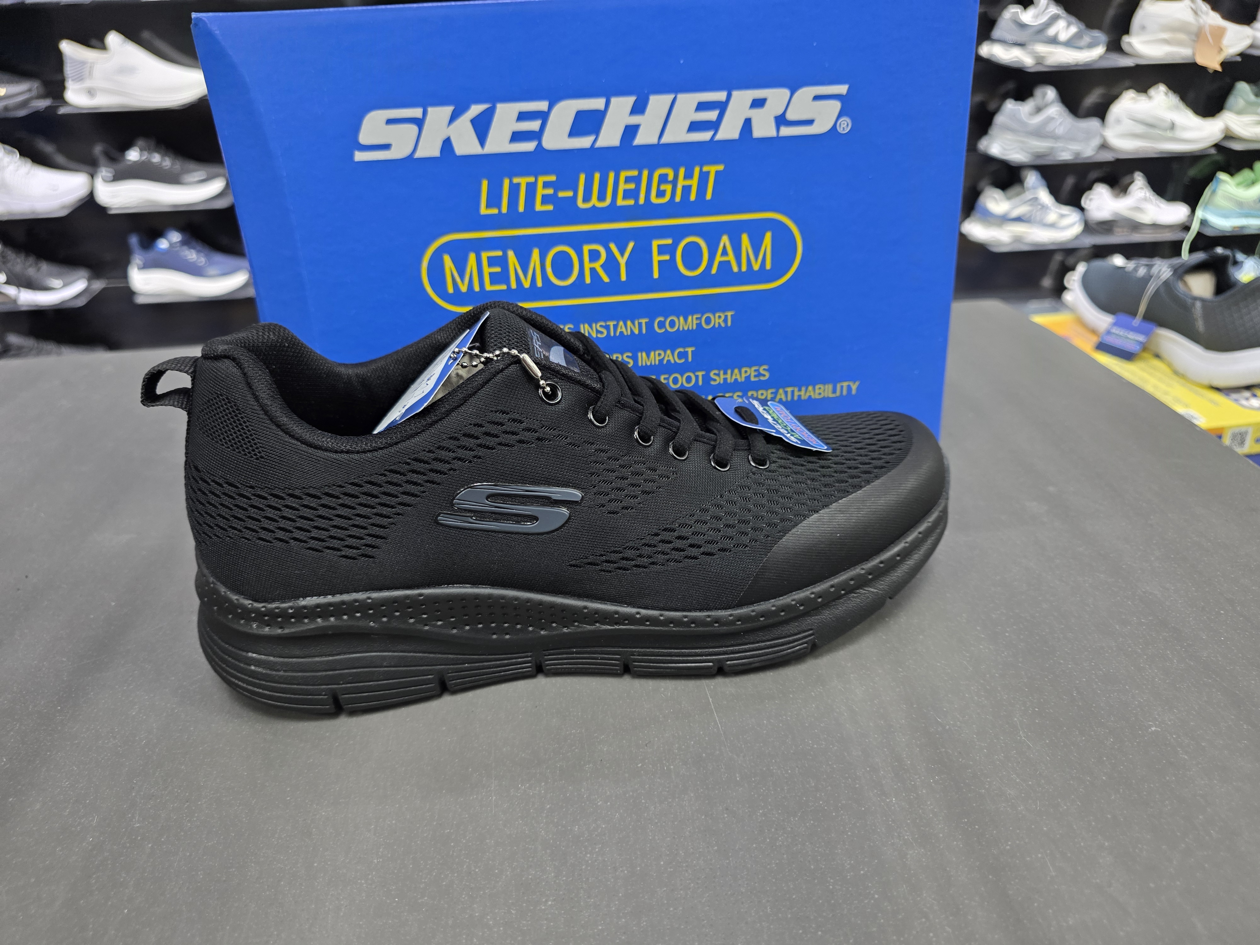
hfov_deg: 73.9
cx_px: 630
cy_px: 472
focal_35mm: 23
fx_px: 837
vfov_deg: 58.9
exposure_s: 1/100
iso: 200
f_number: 1.7
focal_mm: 6.3
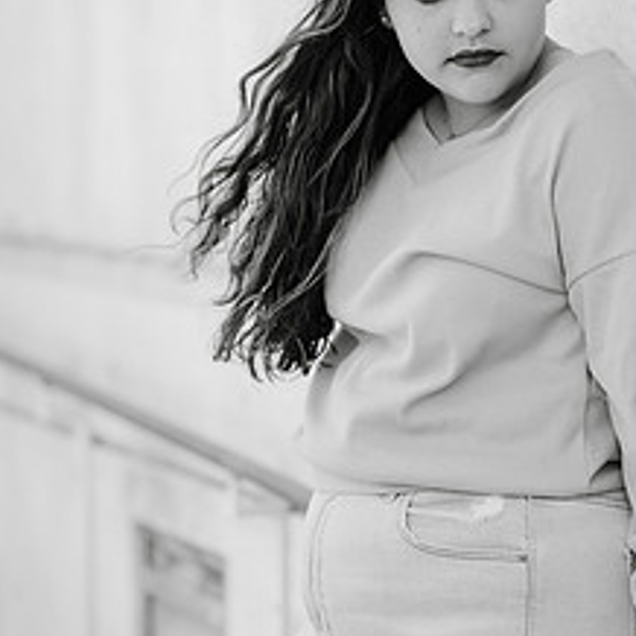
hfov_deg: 11.7
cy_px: 233
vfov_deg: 11.7
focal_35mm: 149
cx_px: 391
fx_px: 3097
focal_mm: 85
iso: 160
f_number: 2
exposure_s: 1/800
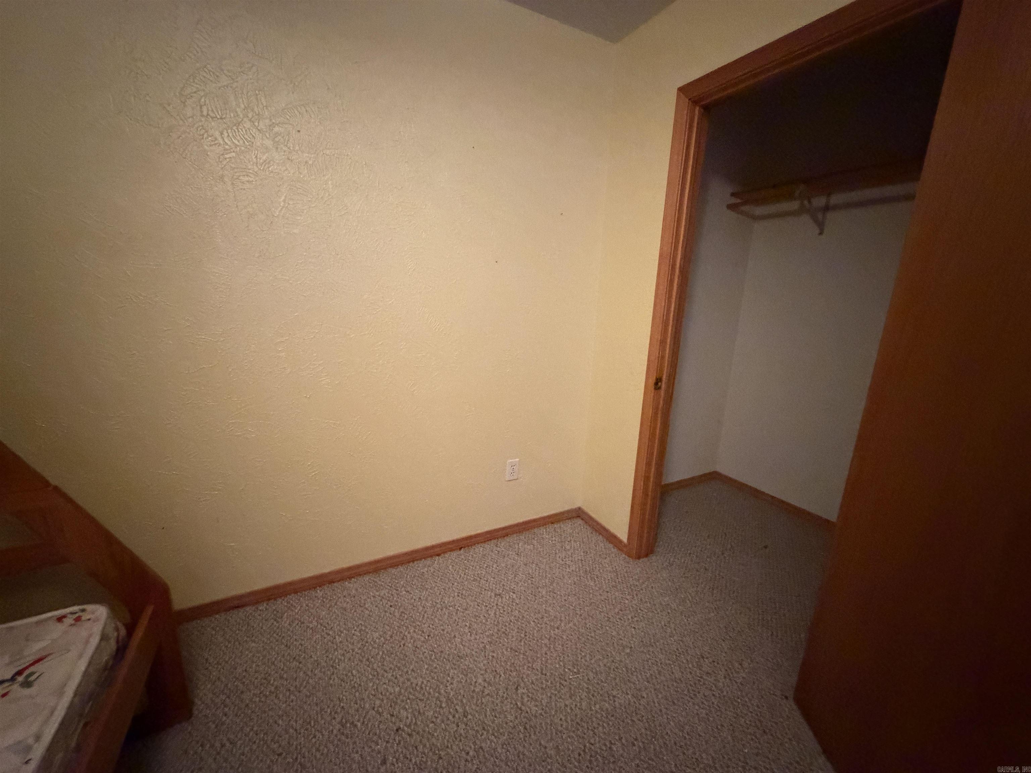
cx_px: 516
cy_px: 386
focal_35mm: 14
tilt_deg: -13.6
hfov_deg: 102.1
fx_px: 417
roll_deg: -1.2
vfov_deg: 85.7
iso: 1600
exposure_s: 1/40
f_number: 2.2
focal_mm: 2.22
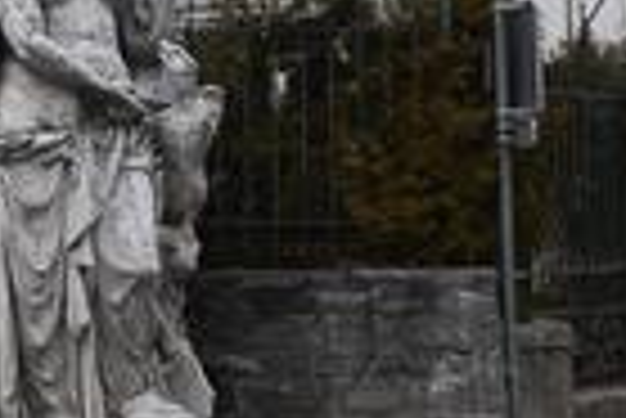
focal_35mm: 173
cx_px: -81
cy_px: -207
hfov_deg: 11.7
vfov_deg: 7.8
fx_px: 3011
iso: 560
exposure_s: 1/500
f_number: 8
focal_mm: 20
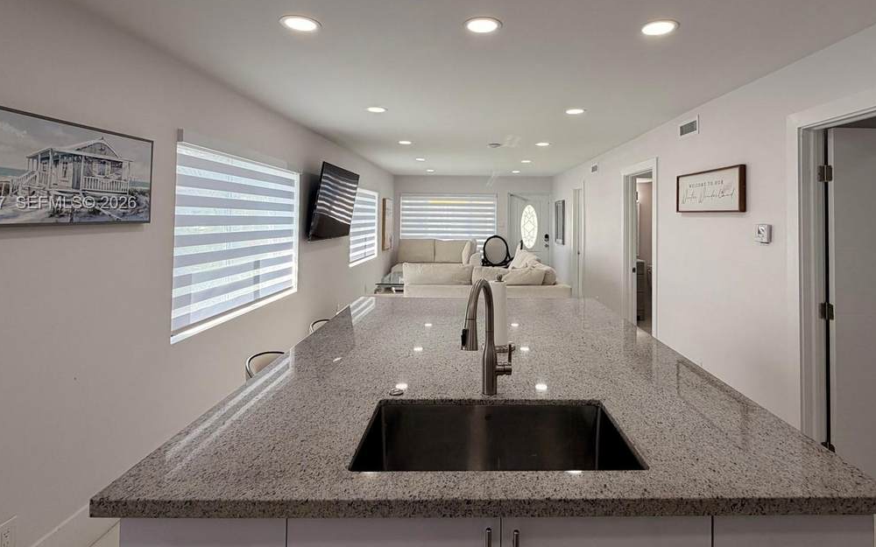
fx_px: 454
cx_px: 479
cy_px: 204
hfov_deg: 87.8
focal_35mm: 19
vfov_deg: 61.4
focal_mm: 2.22
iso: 64
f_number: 2.2
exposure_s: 1/120
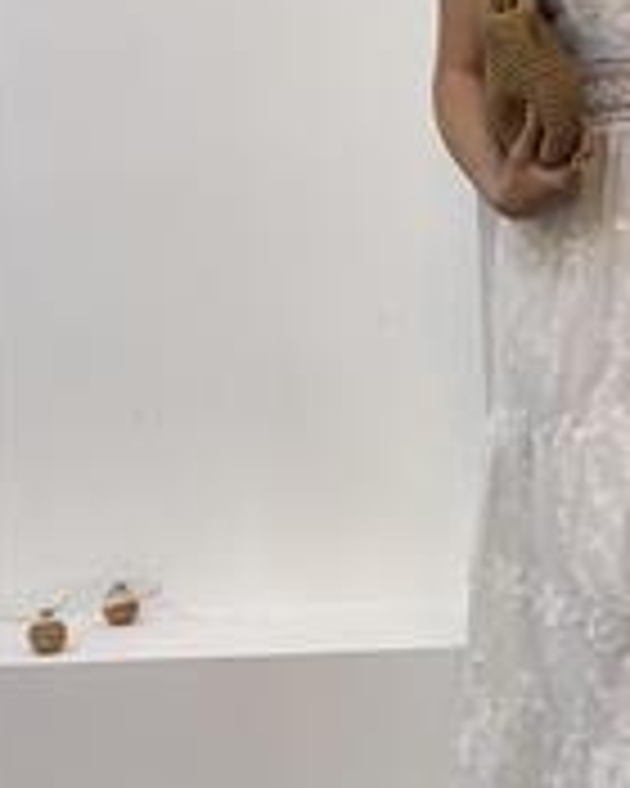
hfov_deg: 12.6
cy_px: 367
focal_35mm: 120
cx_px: 680
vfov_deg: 16.0
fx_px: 2797
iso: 64
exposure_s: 1/100
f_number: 2
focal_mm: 6
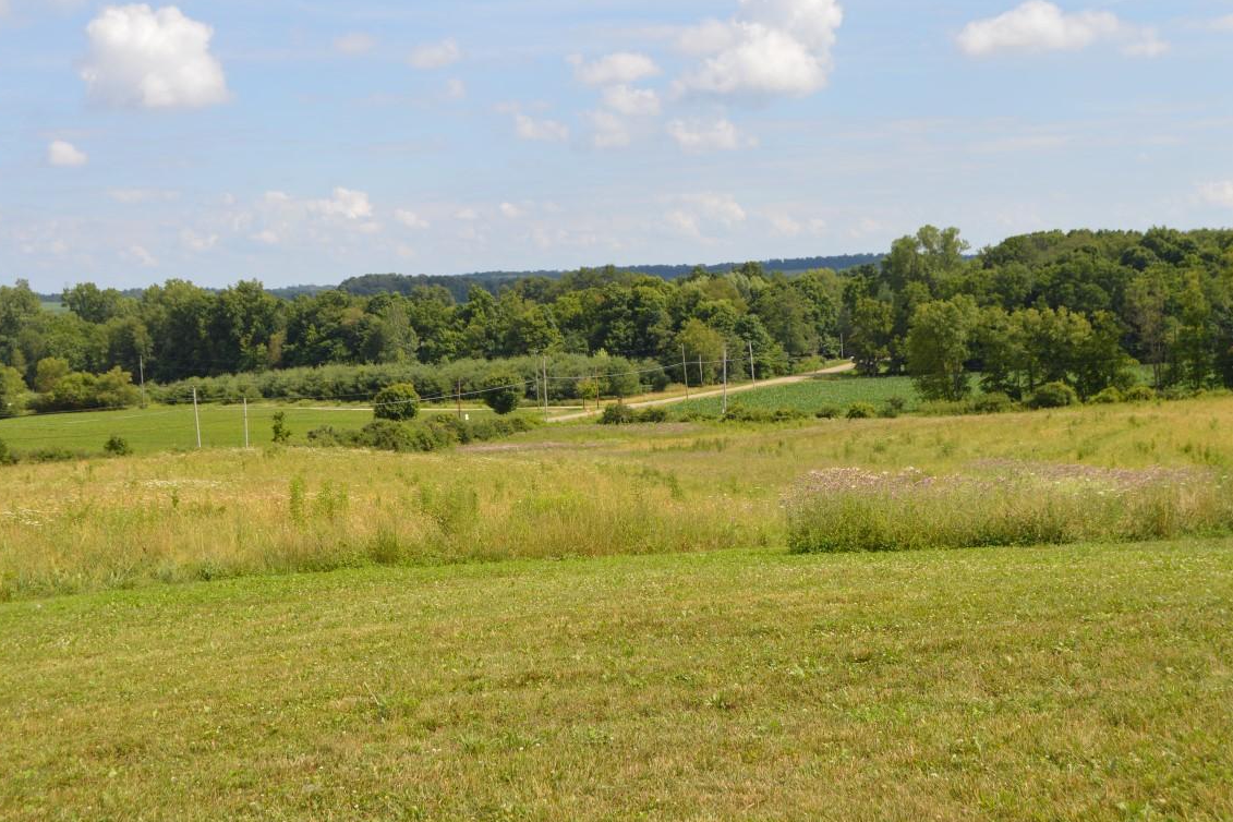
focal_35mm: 49
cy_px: 412
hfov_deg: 40.3
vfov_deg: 27.5
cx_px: 614
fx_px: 1678
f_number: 8
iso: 100
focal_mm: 32
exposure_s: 1/250
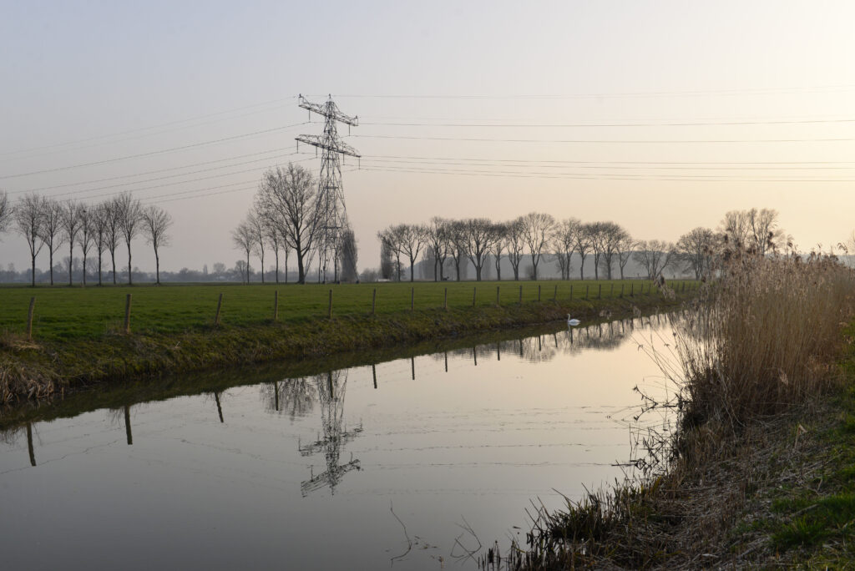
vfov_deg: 37.9
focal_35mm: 35
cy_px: 286
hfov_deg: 54.4
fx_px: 832
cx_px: 428
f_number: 9
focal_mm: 35
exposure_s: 1/320
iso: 400
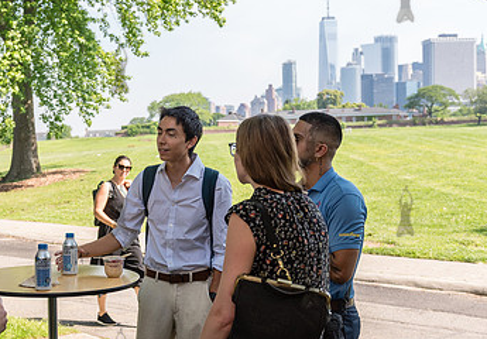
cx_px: 138
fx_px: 823
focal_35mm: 60
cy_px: 209
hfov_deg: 32.5
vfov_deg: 23.2
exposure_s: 1/1250
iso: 400
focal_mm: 34
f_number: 3.5
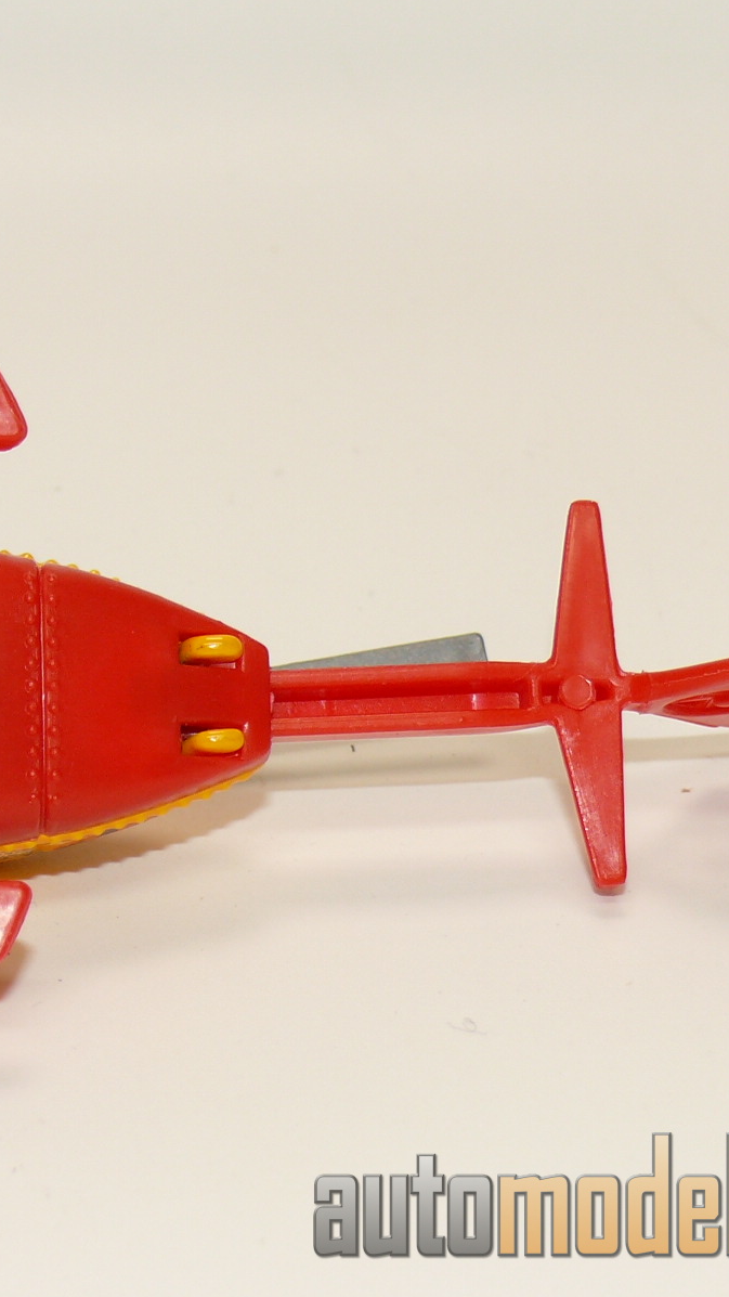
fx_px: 4056
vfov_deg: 18.2
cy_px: 648
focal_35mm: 118
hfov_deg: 10.2
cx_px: 64
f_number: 4
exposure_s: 1/30
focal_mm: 11.9
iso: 100
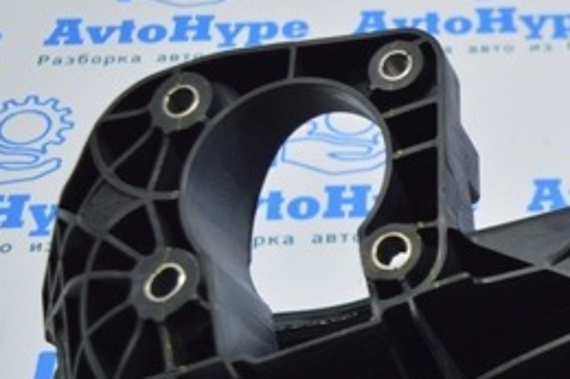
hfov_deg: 20.7
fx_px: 1519
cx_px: 550
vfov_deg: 14.2
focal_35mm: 96
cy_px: 299
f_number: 4
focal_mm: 26
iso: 400
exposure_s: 1/60
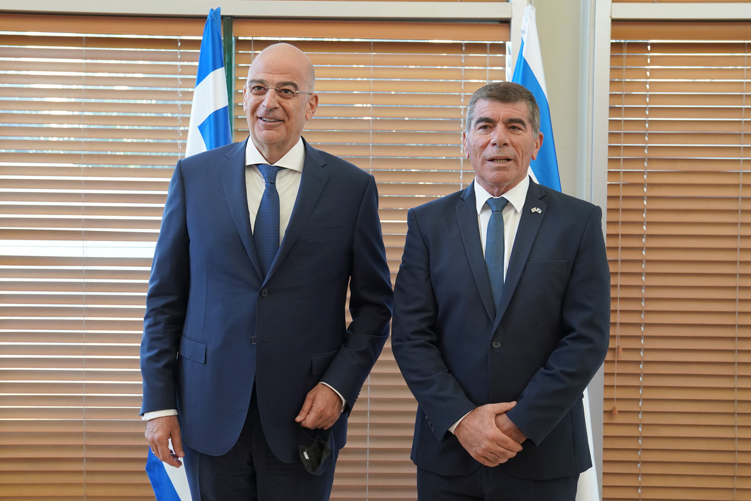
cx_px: 366
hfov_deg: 48.5
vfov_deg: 33.4
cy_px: 251
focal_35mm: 40
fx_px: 834
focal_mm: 39
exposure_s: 1/160
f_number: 4
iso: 1250
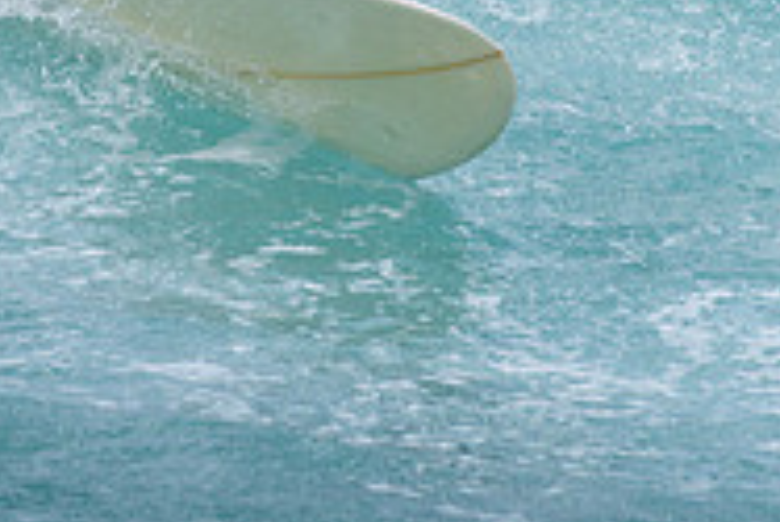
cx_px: 187
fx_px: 41176
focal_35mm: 1899
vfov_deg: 0.7
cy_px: -87
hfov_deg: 1.1
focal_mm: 500
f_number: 5.6
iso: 160
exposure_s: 1/2000
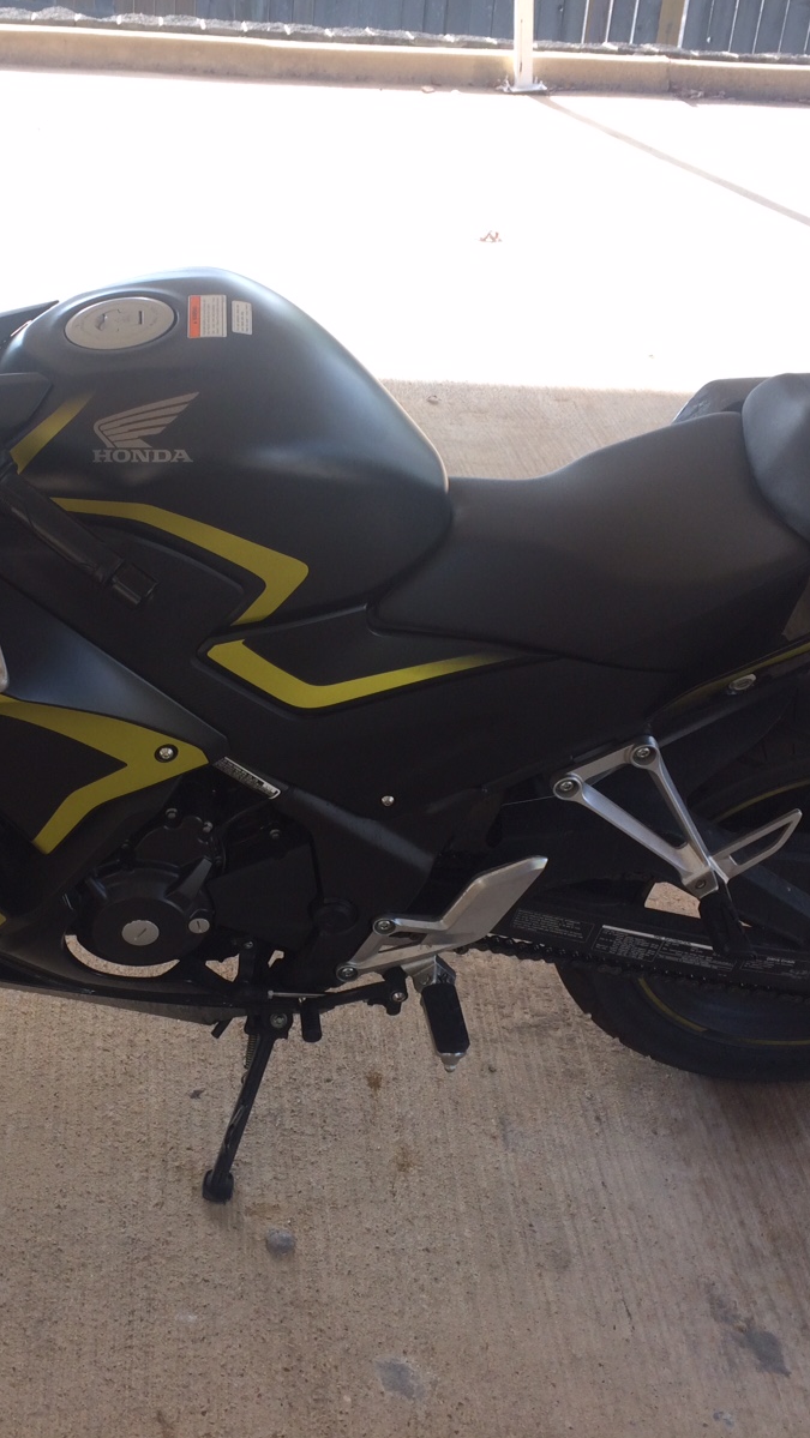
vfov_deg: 47.3
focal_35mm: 43
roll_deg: -0.5
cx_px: 259
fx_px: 1641
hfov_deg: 27.5
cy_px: 710
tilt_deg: -31.0
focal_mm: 4.15
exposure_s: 1/263
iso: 32
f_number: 2.2
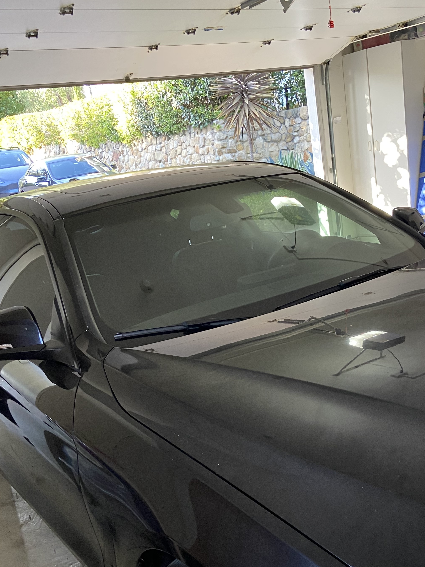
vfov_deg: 47.7
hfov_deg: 36.7
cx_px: 257
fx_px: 638
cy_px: 330
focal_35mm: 39
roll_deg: +11.4
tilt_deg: -15.3
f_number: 1.8
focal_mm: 4.25
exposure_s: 1/90
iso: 125
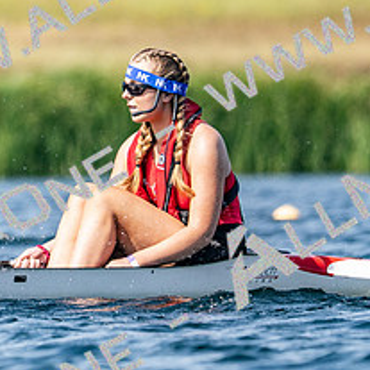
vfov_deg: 1.2
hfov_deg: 1.2
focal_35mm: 1429
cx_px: 73
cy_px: 141
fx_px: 17281
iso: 200
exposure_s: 1/2500
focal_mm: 400
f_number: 4.5
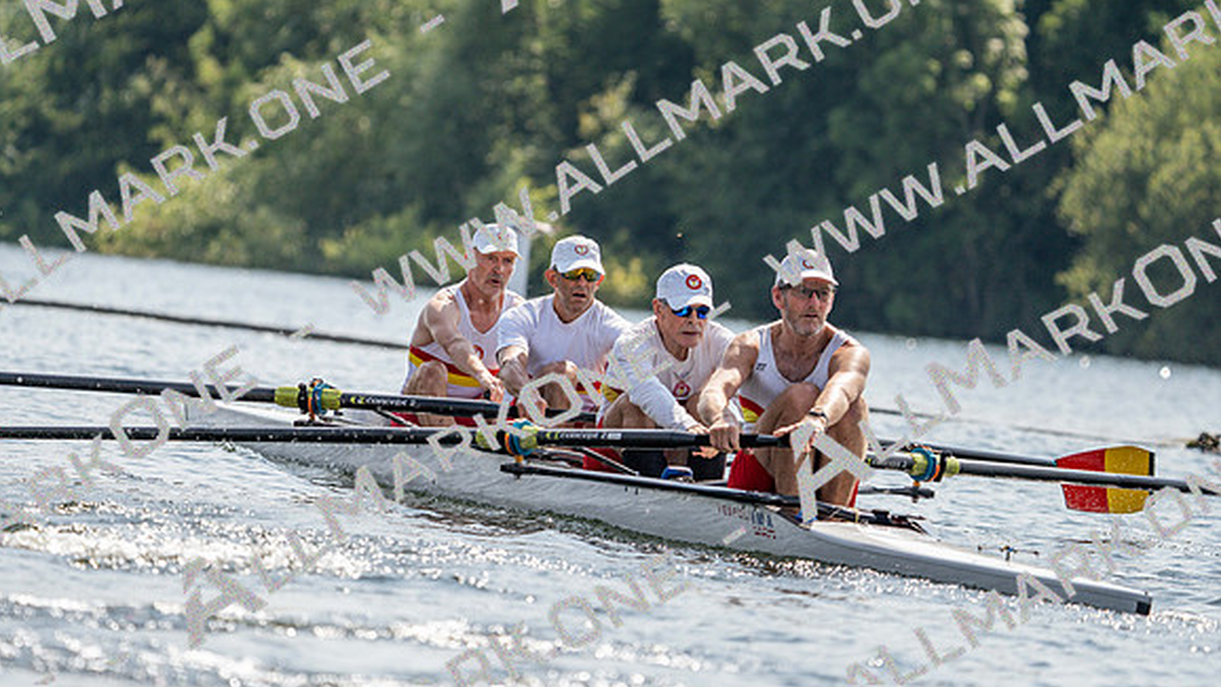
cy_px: 322
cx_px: 610
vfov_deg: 3.7
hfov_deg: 6.6
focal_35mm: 325
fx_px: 10521
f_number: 6.3
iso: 250
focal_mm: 309
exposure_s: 1/1600
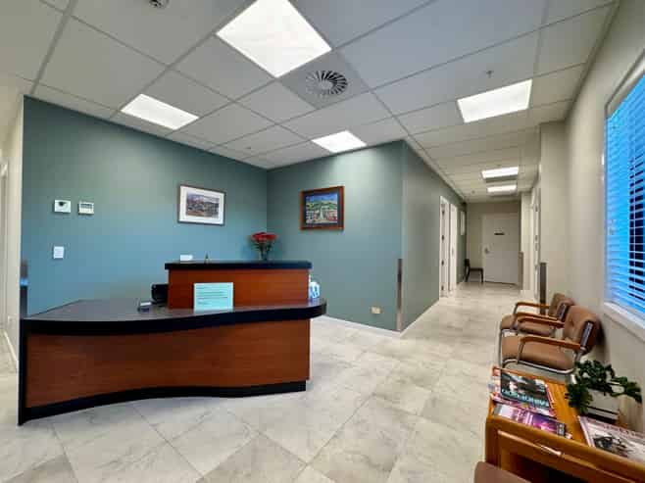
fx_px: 261
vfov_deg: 85.6
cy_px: 242
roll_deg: -0.5
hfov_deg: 102.1
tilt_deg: +1.1
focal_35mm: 14
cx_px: 322
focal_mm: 2.22
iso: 160
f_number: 2.2
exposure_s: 1/100
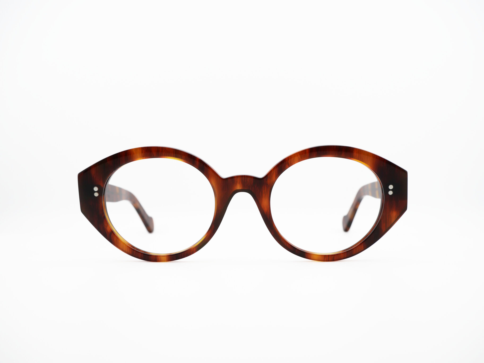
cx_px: 242
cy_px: 182
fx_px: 503
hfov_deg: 51.4
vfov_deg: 39.7
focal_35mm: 36
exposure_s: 1/320
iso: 200
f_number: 6.3
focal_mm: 18
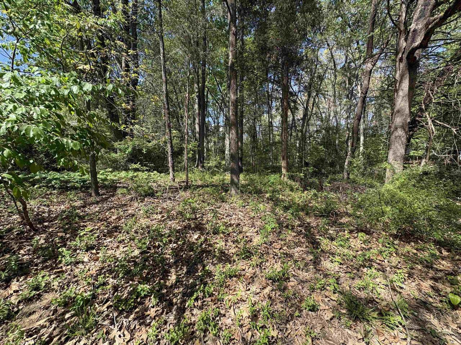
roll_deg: +1.3
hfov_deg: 102.1
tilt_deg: -2.0
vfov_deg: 85.7
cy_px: 172
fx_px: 186
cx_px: 230
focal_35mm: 14
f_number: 2.2
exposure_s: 1/508
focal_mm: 2.22
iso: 40
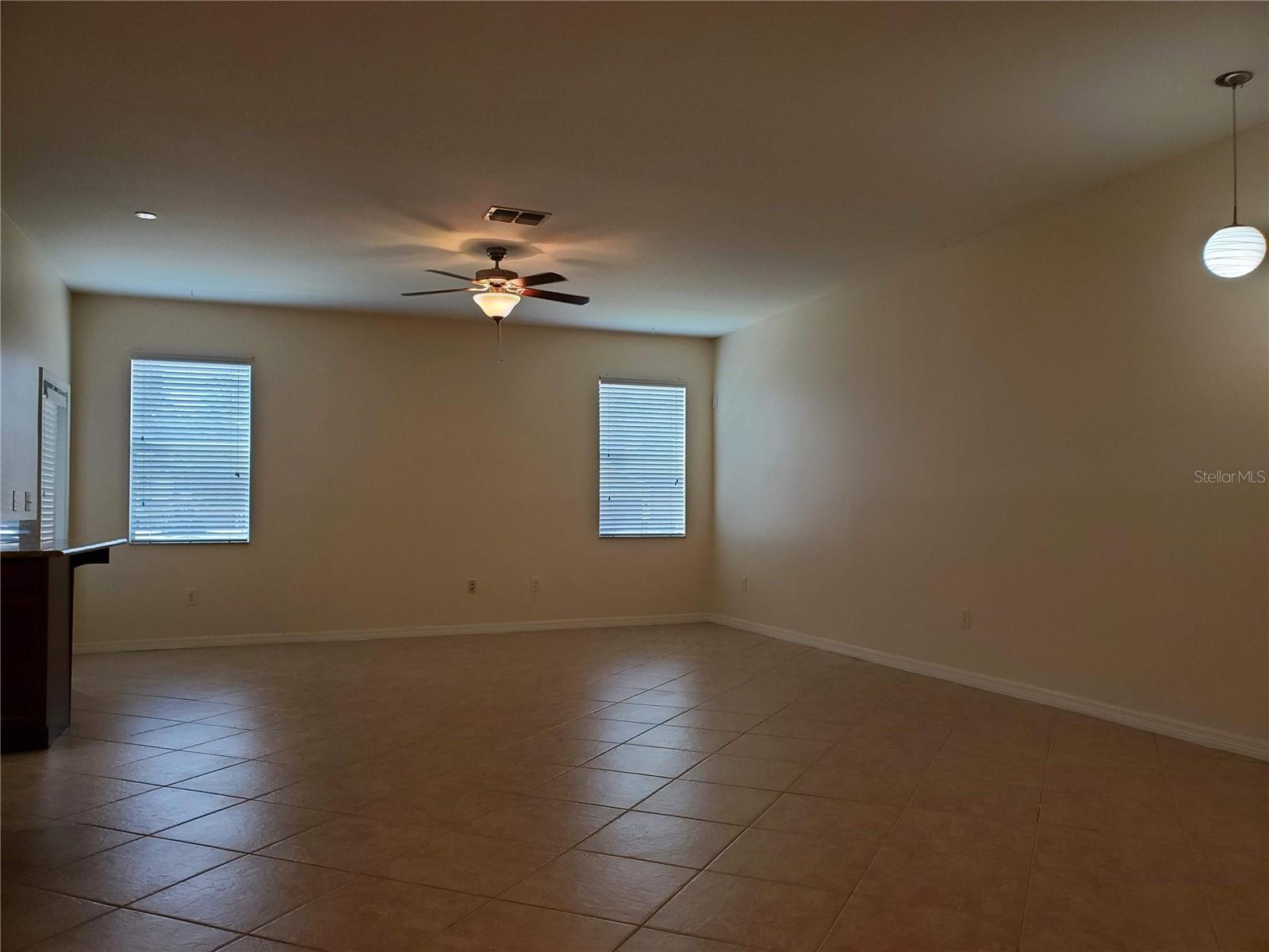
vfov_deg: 53.1
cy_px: 476
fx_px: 953
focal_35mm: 26
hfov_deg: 67.3
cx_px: 634
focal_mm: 4.3
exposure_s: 1/120
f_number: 2.4
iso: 100
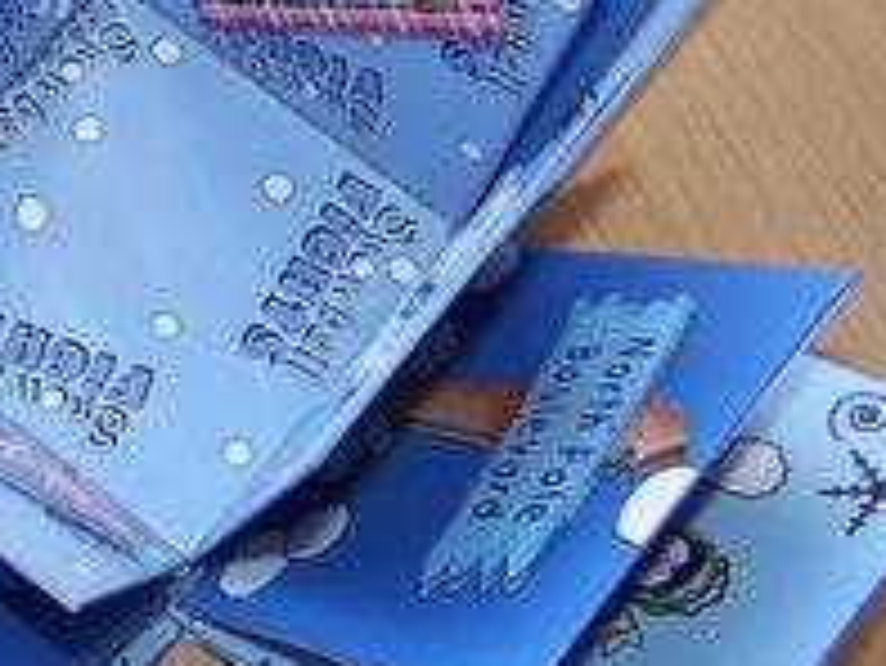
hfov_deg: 21.4
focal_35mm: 87
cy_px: 324
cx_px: -67
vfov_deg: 17.0
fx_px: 2228
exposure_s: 1/60
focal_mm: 6.3
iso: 80
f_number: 2.8
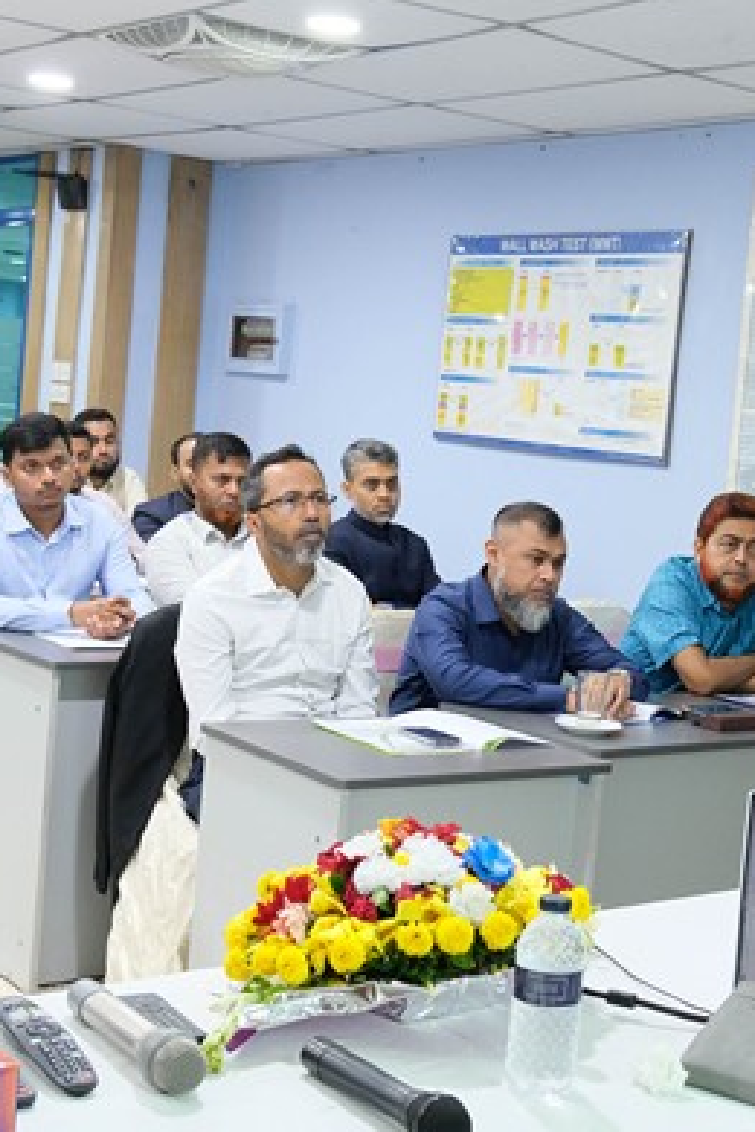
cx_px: 473
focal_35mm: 59
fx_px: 1856
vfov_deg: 33.9
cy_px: 520
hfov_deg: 22.9
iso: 1600
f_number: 3.5
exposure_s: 1/30
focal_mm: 15
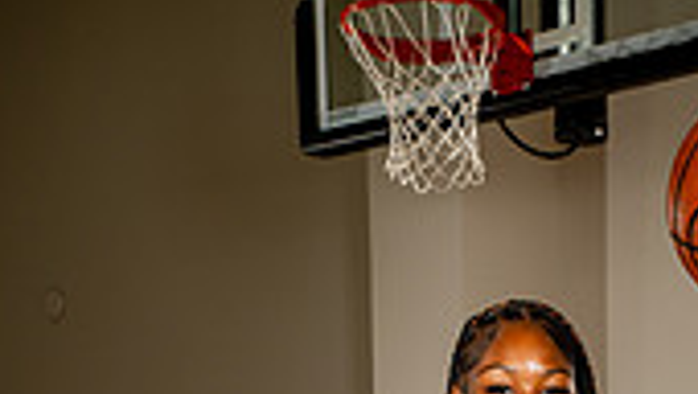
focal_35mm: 111
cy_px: 919
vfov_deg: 9.8
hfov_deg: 19.1
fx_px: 2056
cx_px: 563
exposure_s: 1/400
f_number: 8
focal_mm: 40
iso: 250
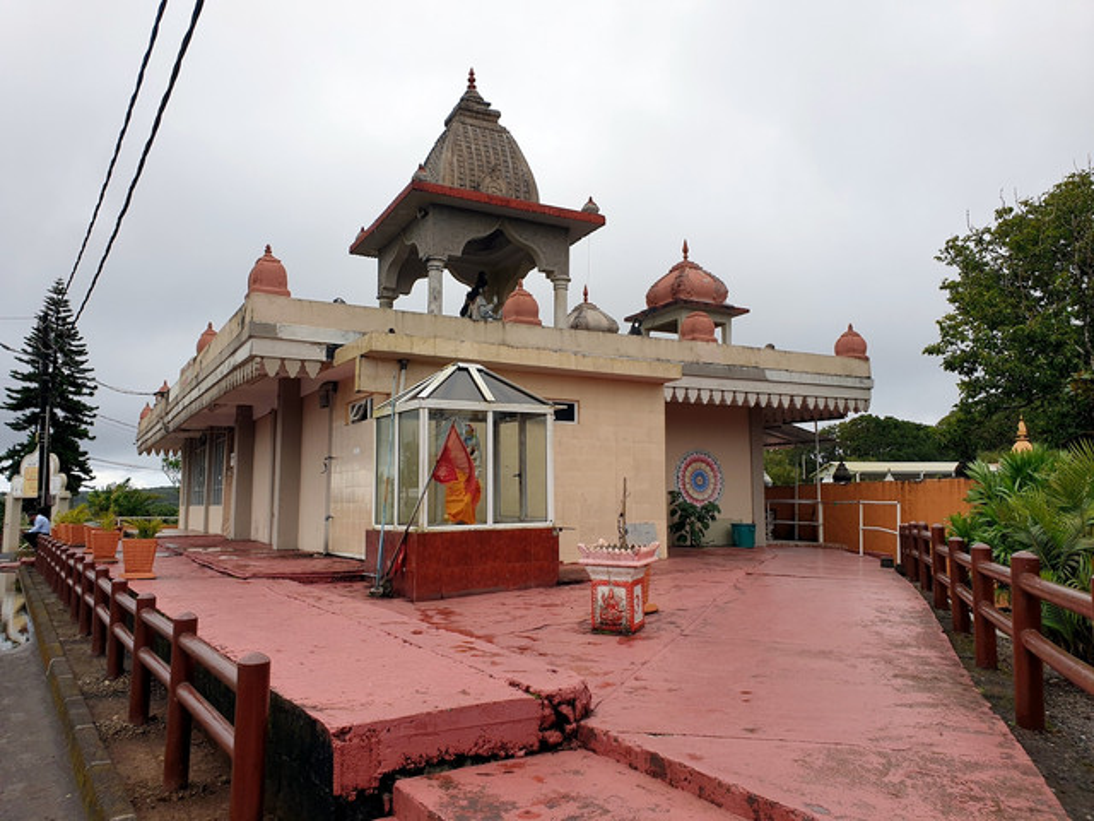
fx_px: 822
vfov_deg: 53.1
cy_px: 410
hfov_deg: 67.3
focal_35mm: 26
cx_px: 547
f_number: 2.4
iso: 50
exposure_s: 1/1634
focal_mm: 4.3
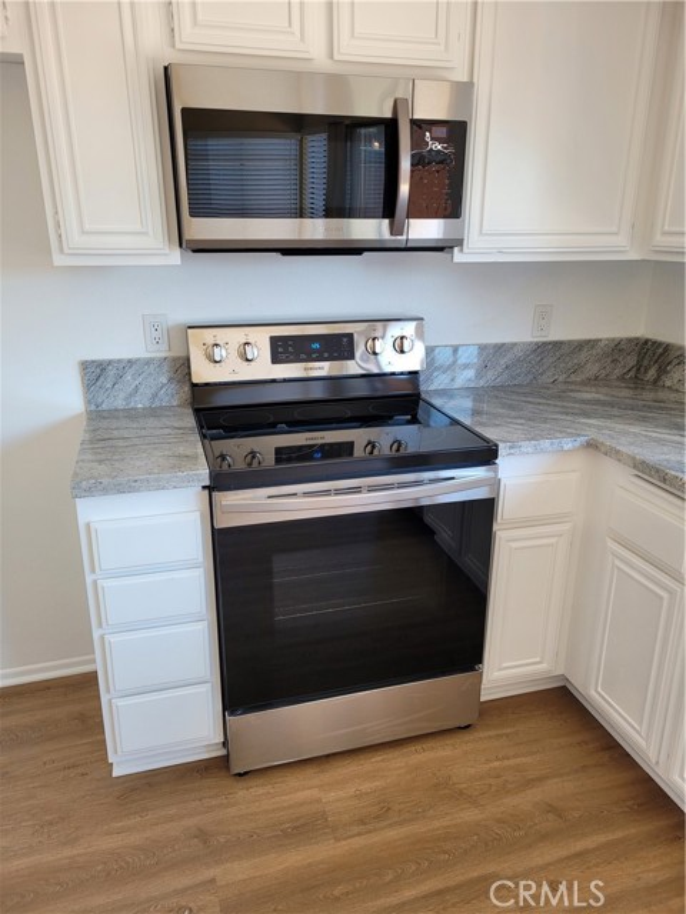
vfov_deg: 67.3
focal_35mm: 26
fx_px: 687
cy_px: 457
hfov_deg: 53.1
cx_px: 343
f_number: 1.8
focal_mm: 5.4
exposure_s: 1/119
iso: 125
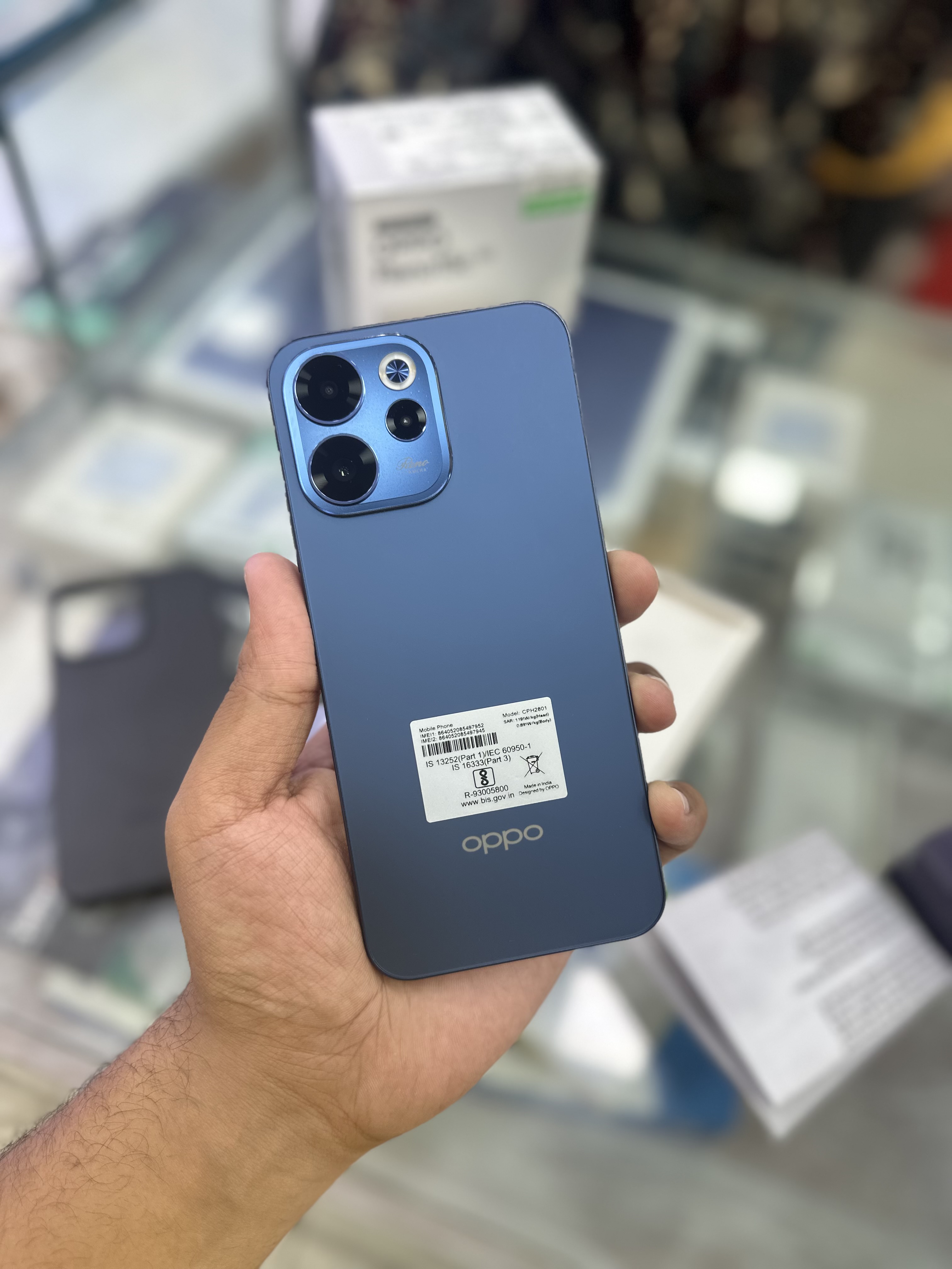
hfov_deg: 56.8
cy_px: 634
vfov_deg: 71.6
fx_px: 880
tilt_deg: -54.0
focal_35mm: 24
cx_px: 476
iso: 50
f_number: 1.78
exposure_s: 1/100
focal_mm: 6.86
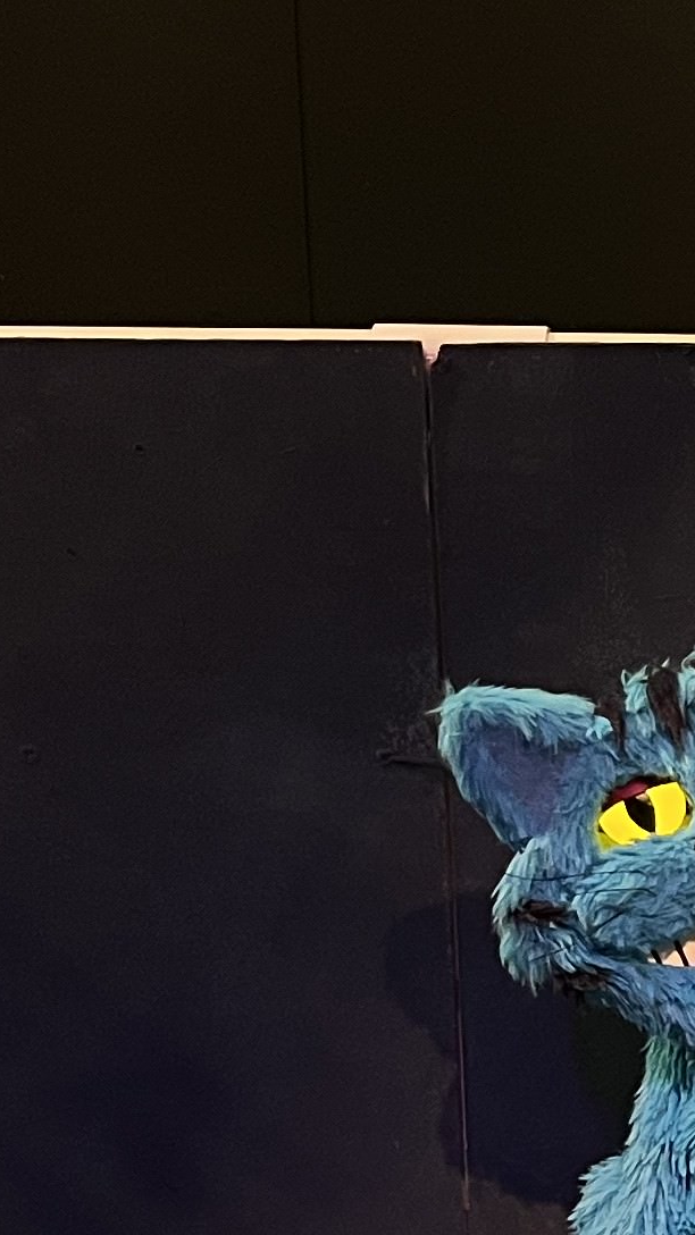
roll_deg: -0.2
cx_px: 1058
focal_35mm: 105
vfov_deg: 19.7
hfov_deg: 11.1
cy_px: 1262
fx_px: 3440
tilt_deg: -16.9
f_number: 1.6
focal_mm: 5.1
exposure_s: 1/60
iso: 125
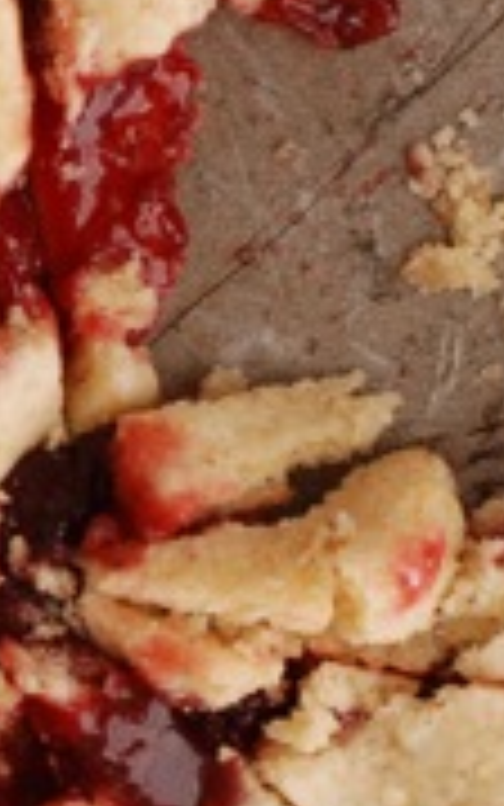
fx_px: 5622
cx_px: -320
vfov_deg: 8.2
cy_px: 480
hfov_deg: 5.1
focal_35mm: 256
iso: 500
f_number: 10
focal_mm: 50
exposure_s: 1/80
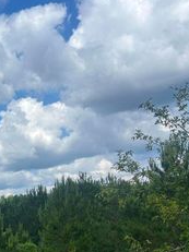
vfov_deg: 24.4
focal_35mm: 75
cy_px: 273
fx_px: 546
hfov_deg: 18.5
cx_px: -46
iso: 50
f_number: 1.5
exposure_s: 1/4630
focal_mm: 5.7
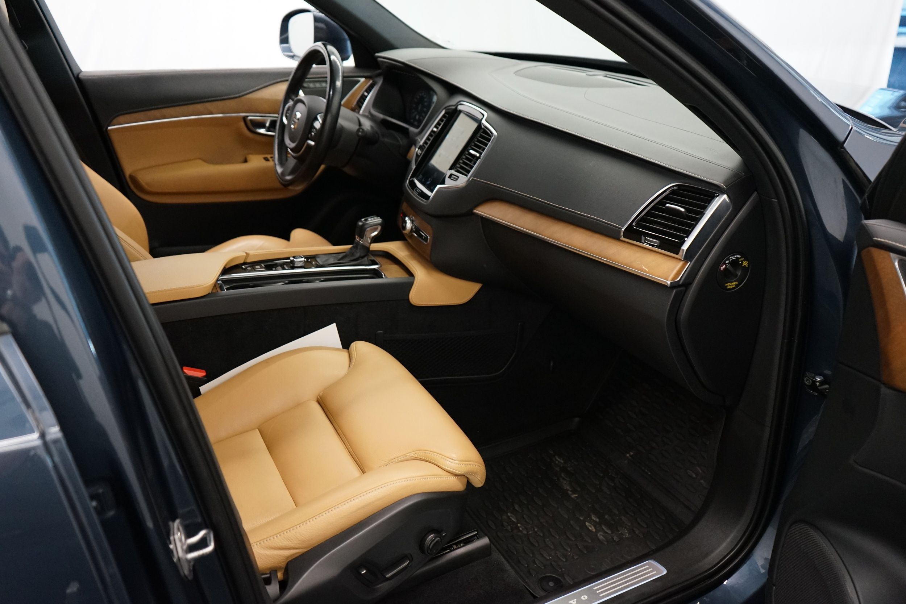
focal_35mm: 29
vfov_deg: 45.0
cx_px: 453
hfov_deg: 63.7
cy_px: 302
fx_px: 730
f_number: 3.5
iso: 3200
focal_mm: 29
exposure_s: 1/160
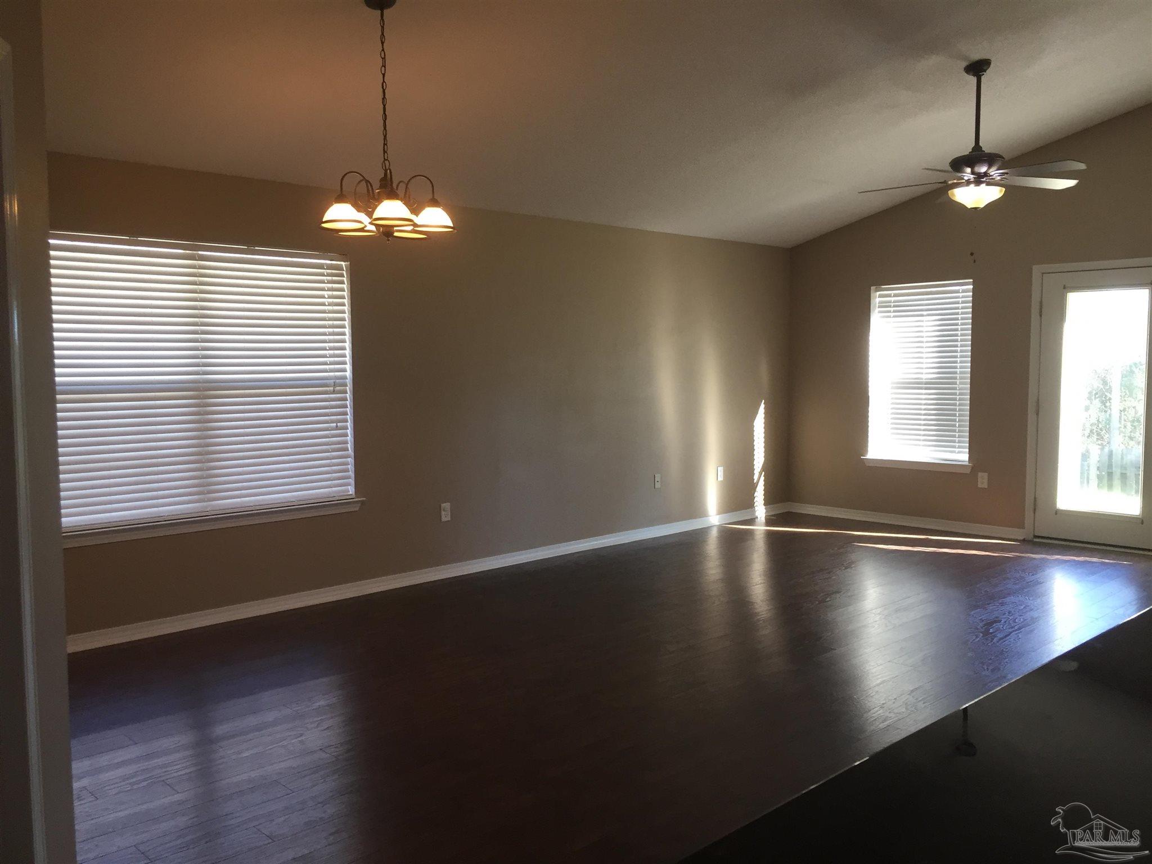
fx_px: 965
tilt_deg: -2.8
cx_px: 576
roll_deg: -0.5
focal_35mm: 29
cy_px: 432
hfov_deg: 61.7
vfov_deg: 48.2
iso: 40
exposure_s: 1/30
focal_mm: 4.15
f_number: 2.2
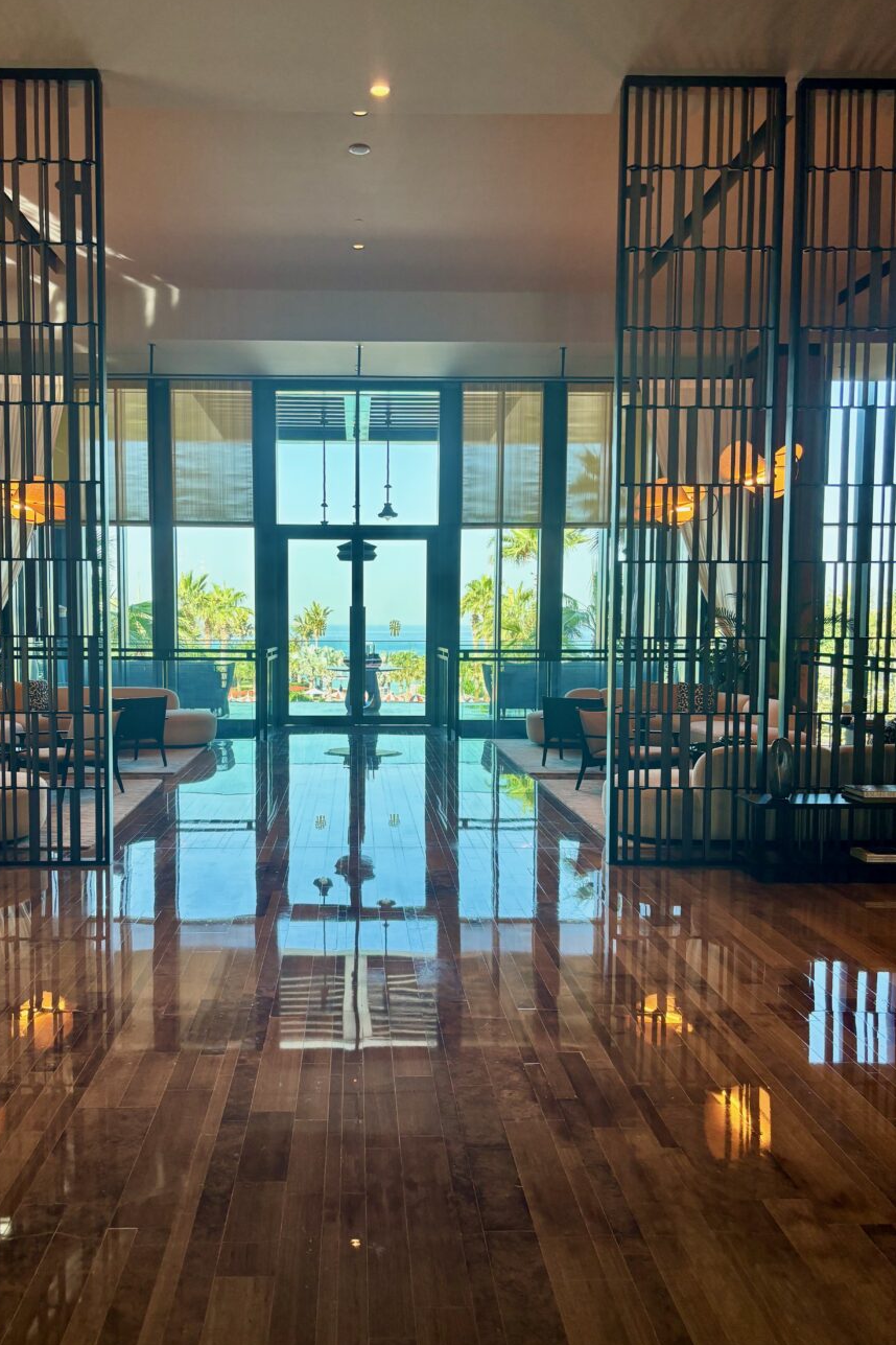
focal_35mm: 28
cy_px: 683
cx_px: 377
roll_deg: -0.5
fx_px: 1045
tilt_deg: -3.3
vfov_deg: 65.5
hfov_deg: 46.2
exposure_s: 1/100
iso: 80
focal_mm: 5.96
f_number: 1.6
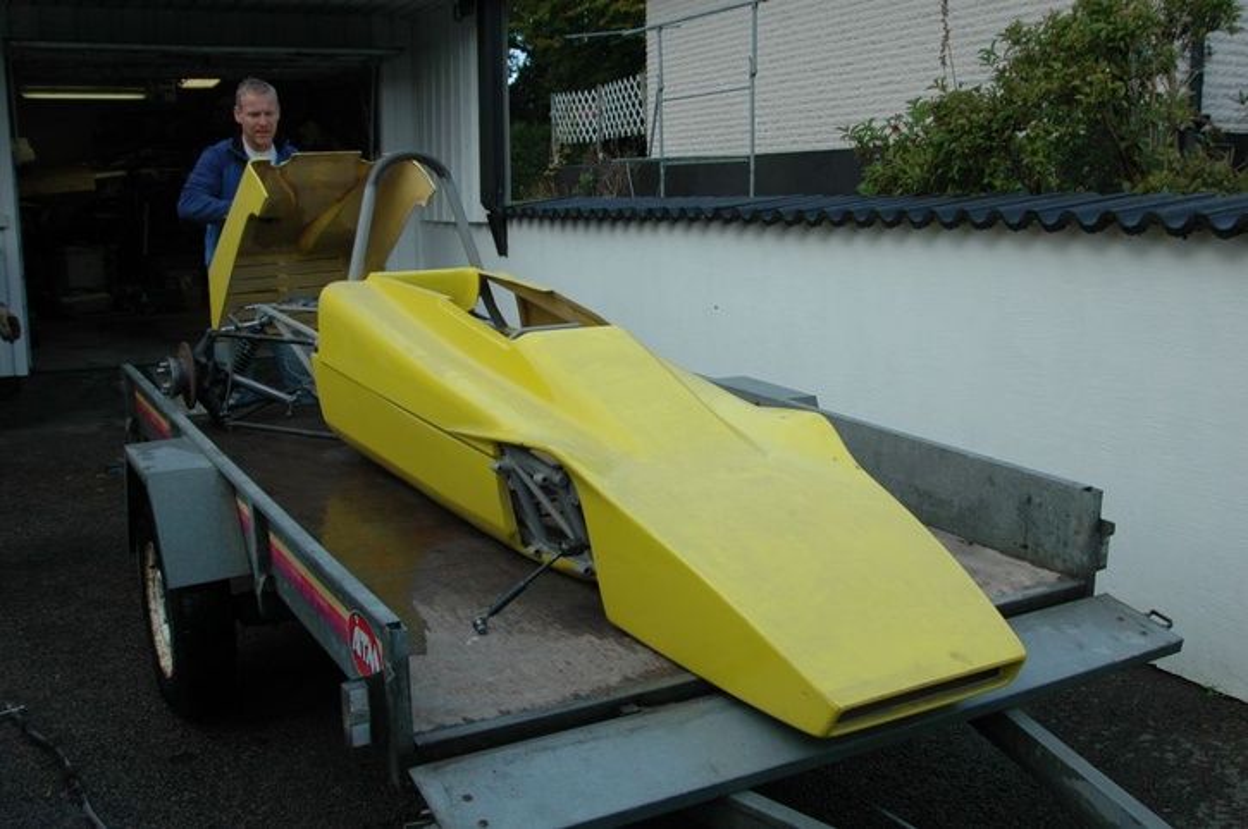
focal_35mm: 36
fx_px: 1247
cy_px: 414
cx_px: 624
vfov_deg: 36.8
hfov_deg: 53.2
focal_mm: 24
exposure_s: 1/160
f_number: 7.1
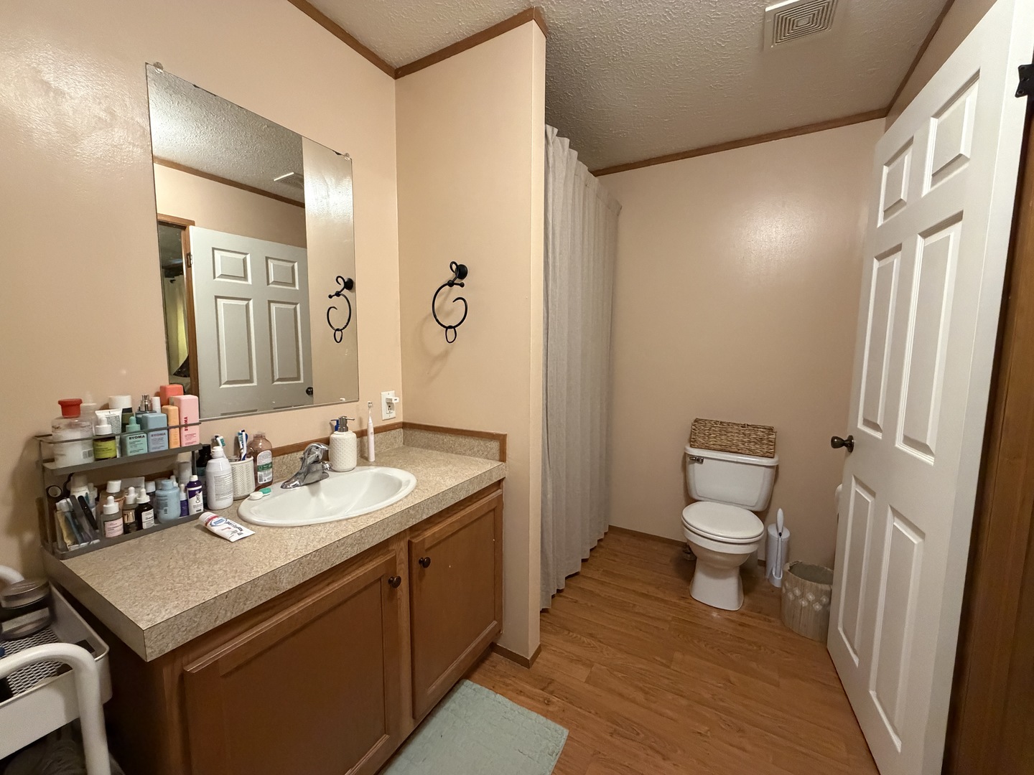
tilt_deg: -5.1
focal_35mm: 14
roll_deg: +0.1
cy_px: 388
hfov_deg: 102.1
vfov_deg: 85.7
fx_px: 418
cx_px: 517
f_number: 2.2
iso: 800
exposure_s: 1/60
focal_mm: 2.22
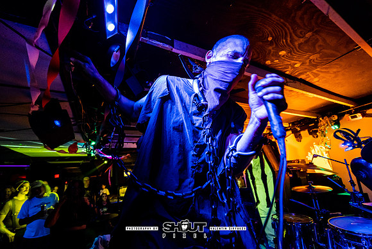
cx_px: 186
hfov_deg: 102.3
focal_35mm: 14
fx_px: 150
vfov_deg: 79.3
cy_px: 124
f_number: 2.8
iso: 3200
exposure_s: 1/200
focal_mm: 14
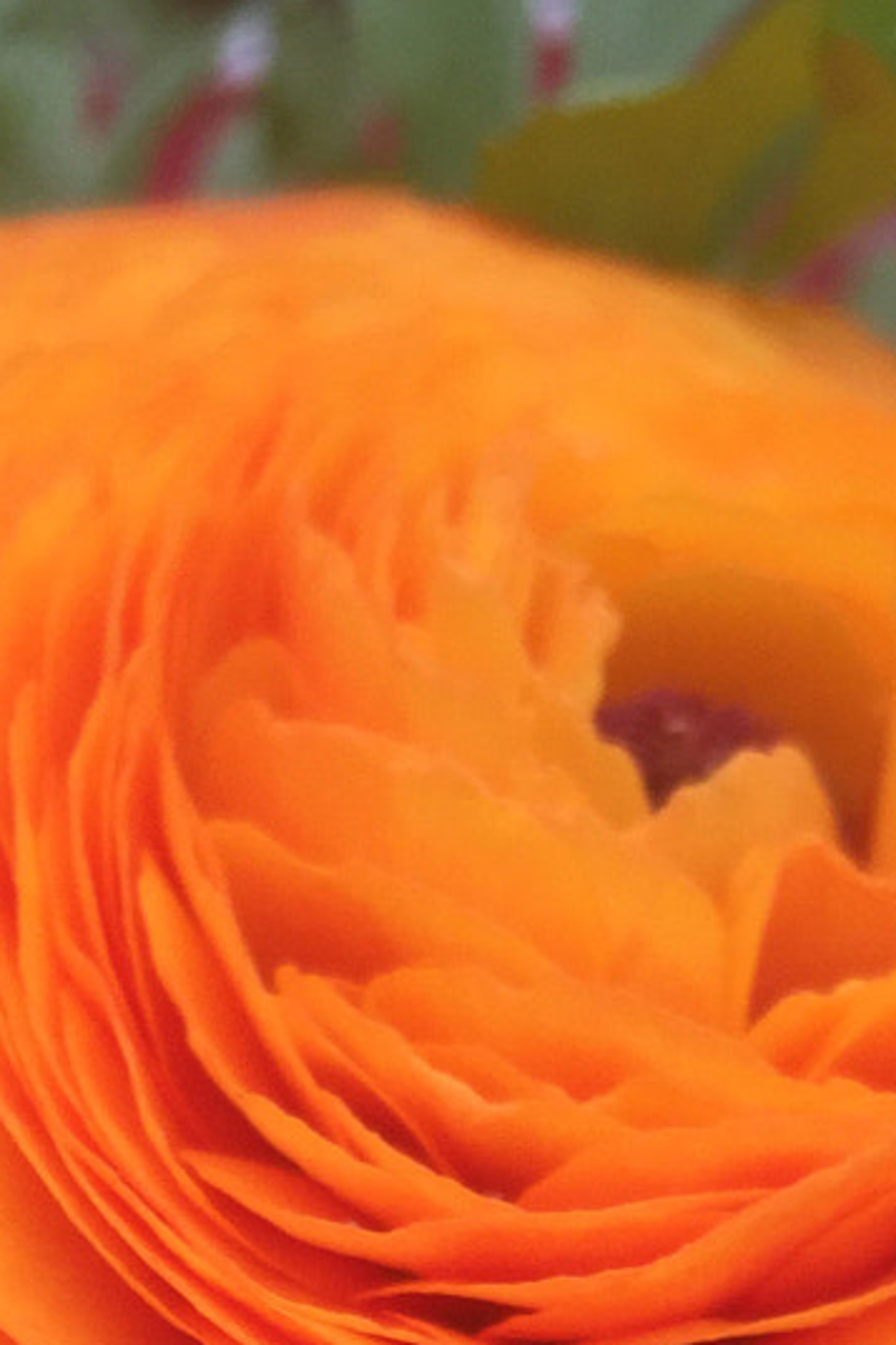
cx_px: 512
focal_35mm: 90
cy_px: 1543
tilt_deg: -55.4
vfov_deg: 21.3
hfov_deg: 15.2
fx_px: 3362
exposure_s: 1/60
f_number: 2.2
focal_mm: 4.15
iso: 40
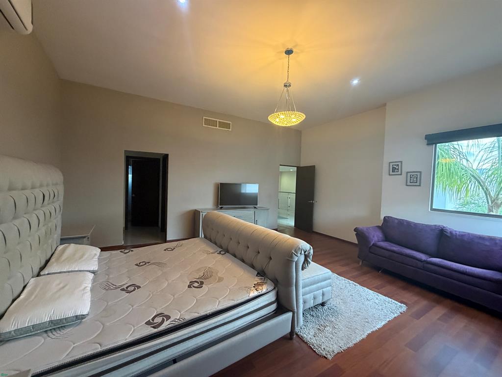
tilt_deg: -2.7
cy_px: 188
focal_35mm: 14
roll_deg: -1.1
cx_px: 251
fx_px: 203
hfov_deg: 102.1
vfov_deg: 85.7
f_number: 2.2
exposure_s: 1/60
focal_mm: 2.22
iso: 500
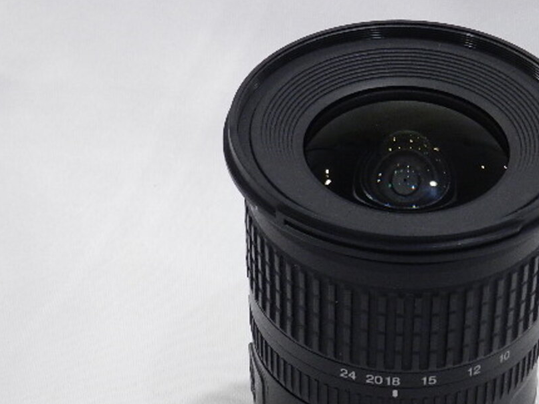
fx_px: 1947
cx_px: 383
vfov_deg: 11.8
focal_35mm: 125
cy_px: 281
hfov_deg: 15.7
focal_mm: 14.9
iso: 800
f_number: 4.4
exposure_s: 1/60
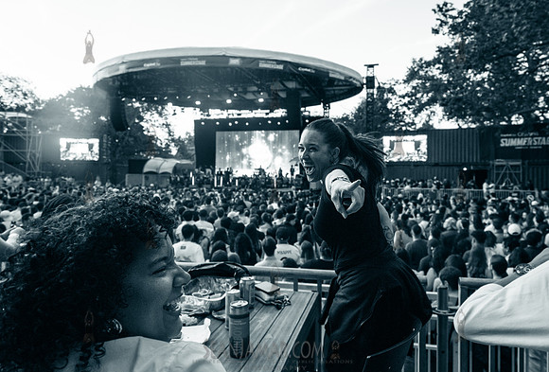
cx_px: 300
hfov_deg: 68.6
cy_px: 172
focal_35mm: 26
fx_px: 401
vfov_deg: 49.7
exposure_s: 1/500
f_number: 5
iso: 3200
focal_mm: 24
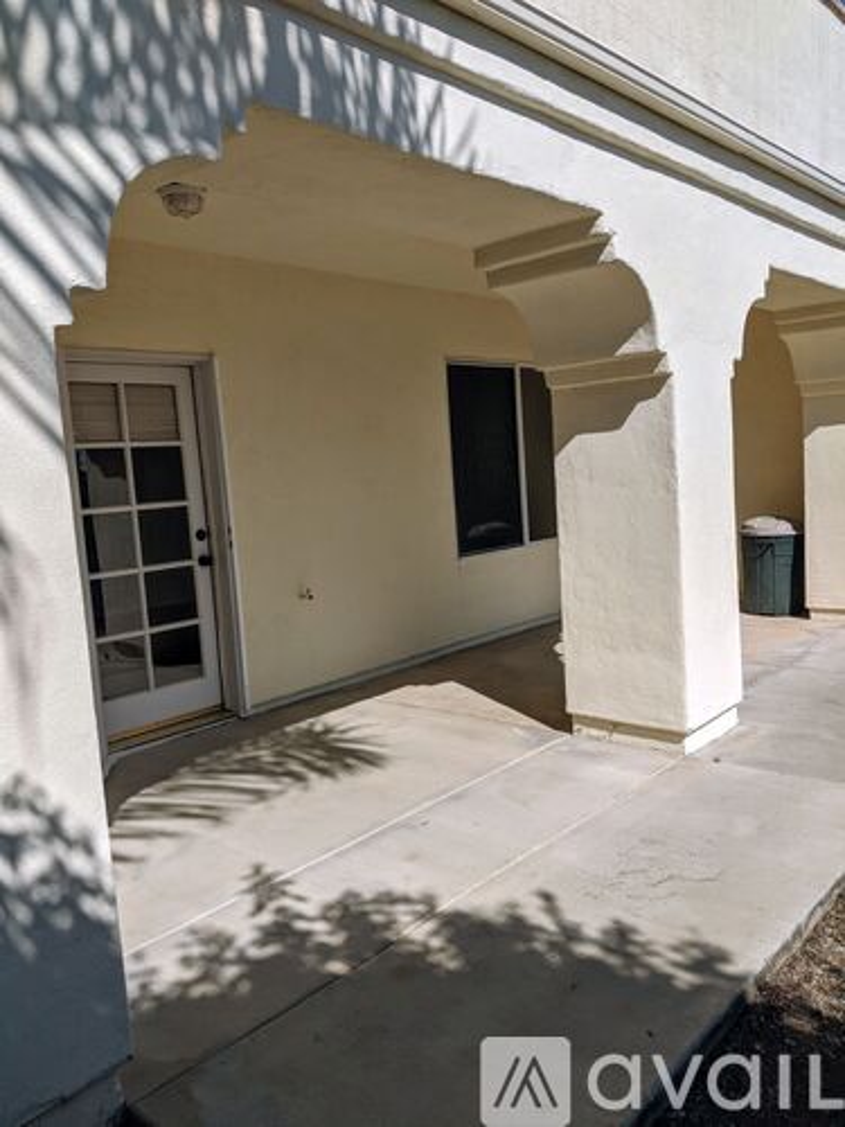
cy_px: 564
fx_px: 879
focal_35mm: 27
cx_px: 422
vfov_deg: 65.3
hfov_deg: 51.4
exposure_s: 1/7812
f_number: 1.8
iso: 59
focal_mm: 4.44
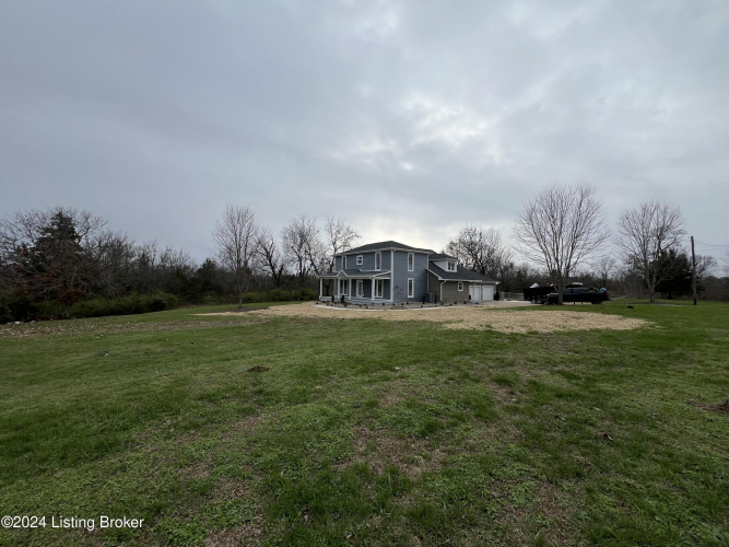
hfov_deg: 106.2
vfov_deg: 89.9
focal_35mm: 13
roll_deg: -1.6
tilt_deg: +2.2
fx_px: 274
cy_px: 274
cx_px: 364
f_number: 1.8
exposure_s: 1/847
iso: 32
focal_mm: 1.57
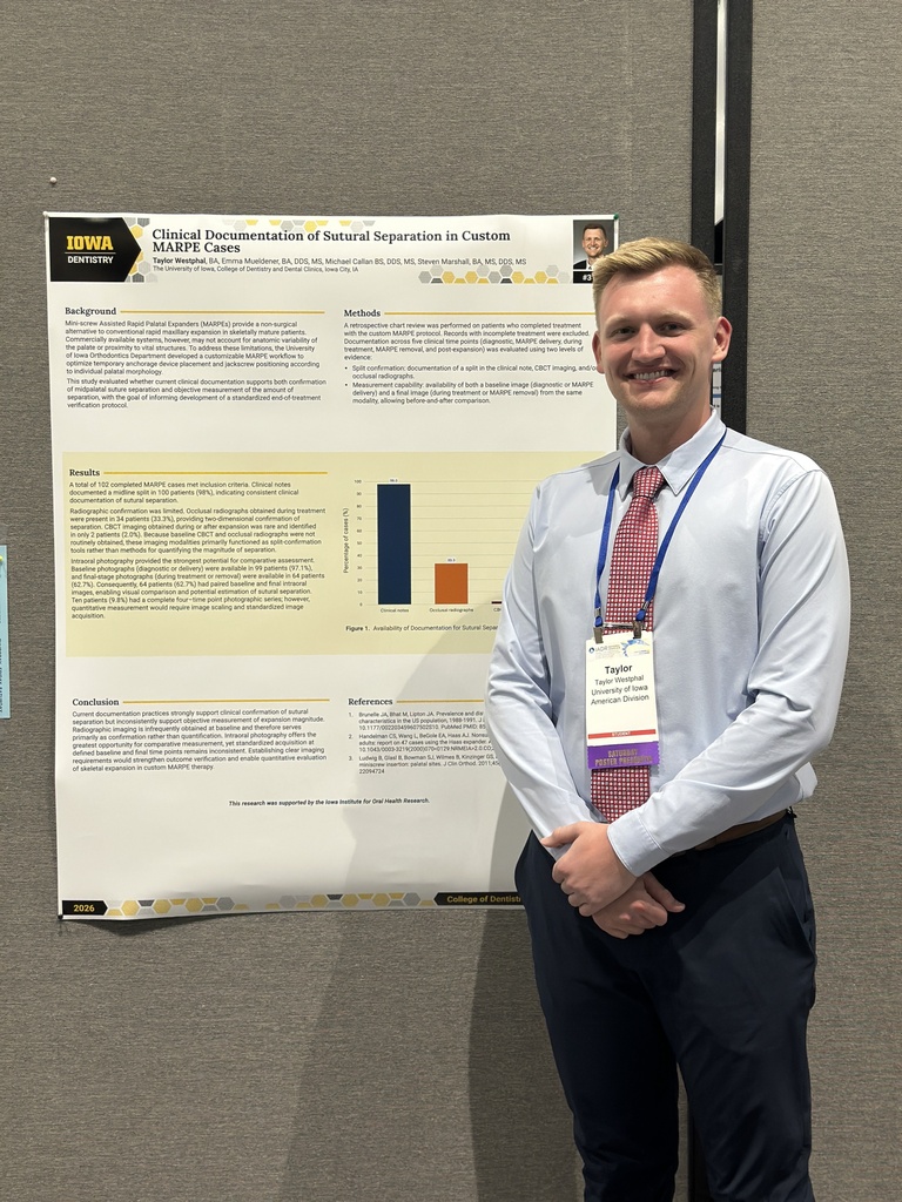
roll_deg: -0.6
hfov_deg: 30.3
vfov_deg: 39.7
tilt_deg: -2.4
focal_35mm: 48
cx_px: 451
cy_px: 601
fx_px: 1668
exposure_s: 1/60
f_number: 1.78
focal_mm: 6.86
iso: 125
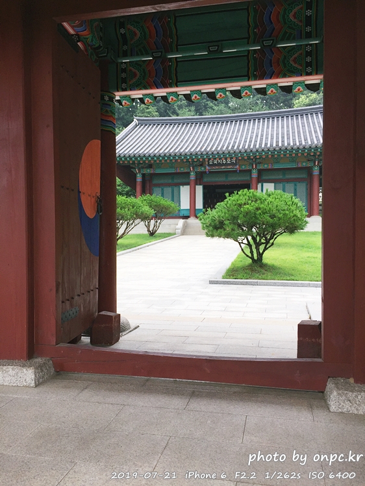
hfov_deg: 48.2
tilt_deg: +0.2
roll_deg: -0.4
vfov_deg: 61.7
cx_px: 182
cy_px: 243
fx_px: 408
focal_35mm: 29
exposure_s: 1/262
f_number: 2.2
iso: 32
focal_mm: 4.15
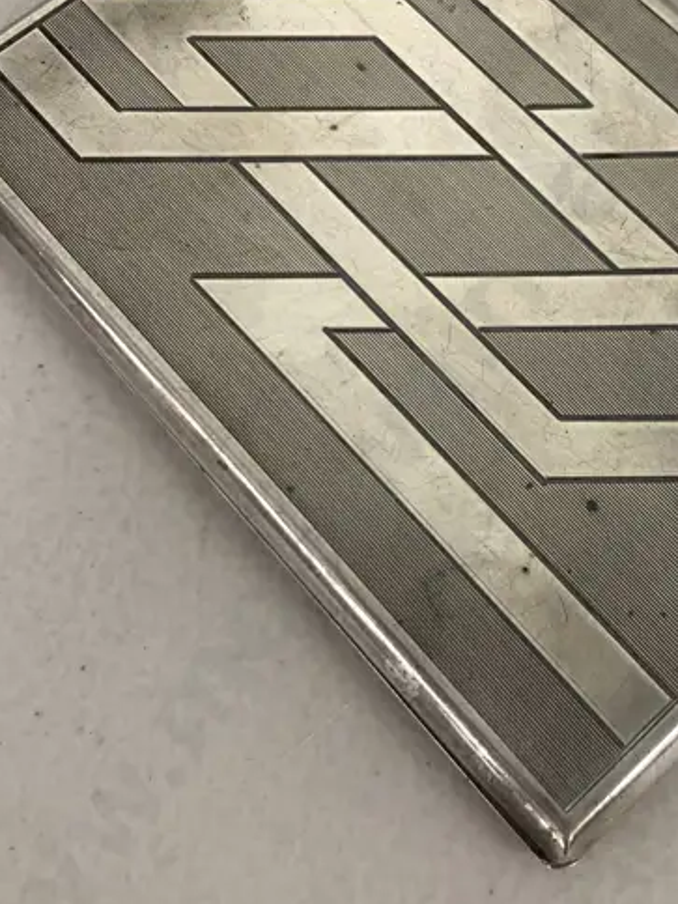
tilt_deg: -63.5
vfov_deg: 34.4
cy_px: 261
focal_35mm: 55
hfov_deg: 26.1
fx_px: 1436
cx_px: 530
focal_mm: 4.25
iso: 80
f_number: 1.8
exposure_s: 1/50
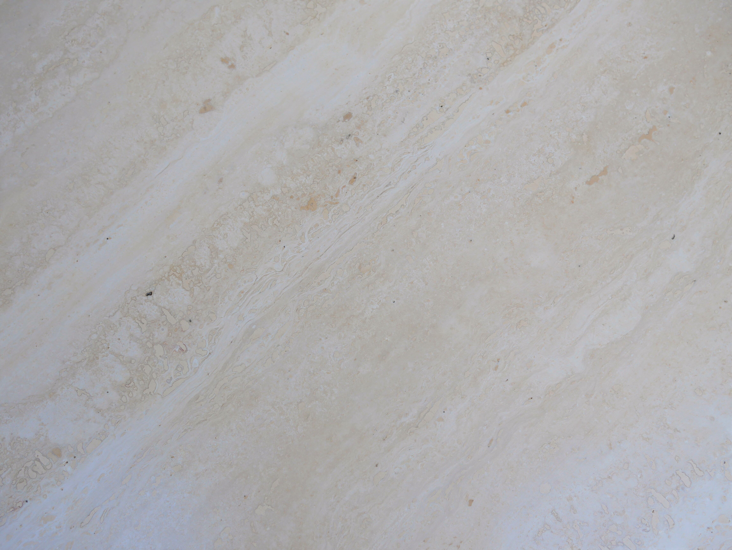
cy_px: 275
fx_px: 846
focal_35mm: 40
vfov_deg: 36.0
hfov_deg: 46.8
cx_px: 366
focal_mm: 20
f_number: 3.2
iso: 200
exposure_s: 1/320
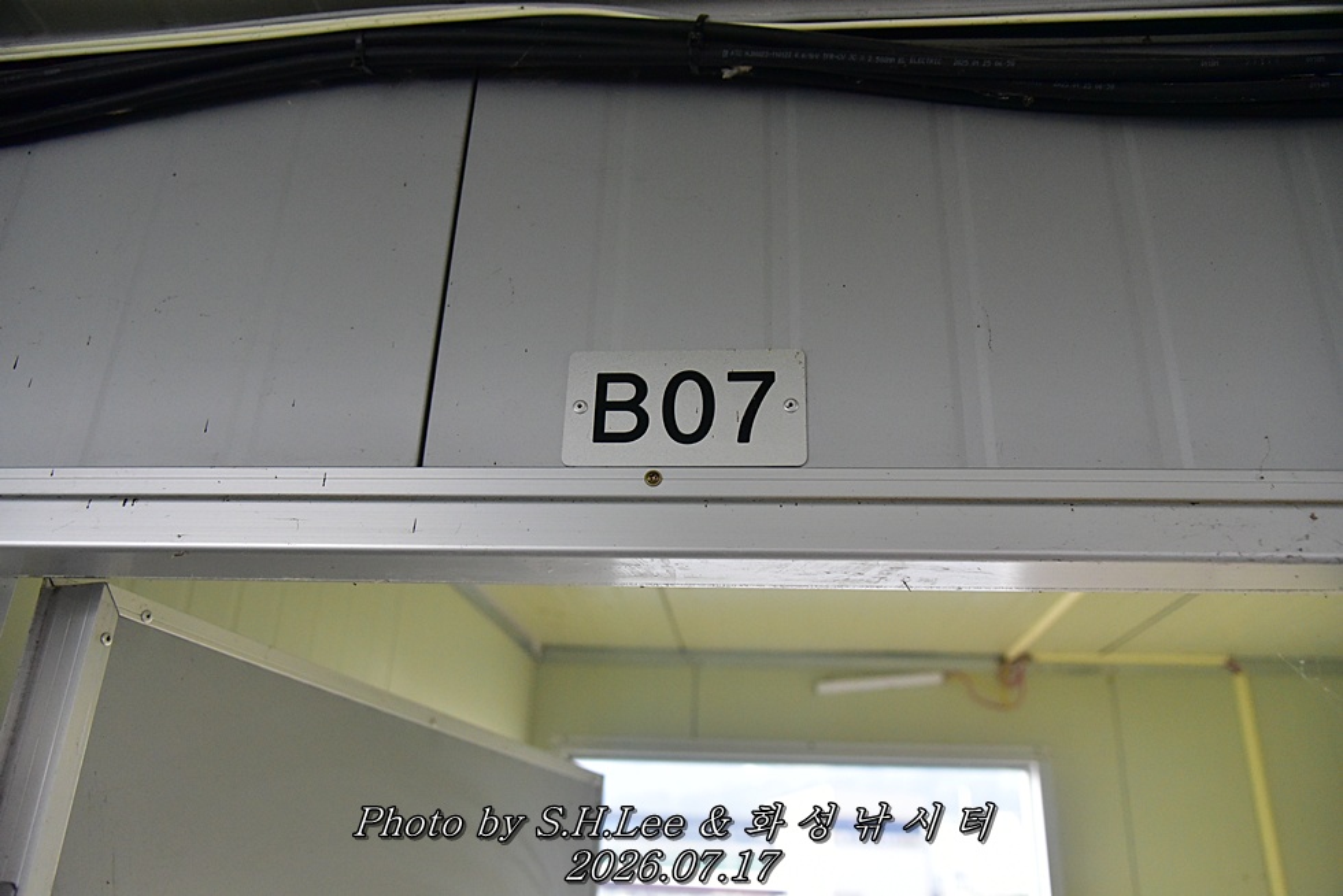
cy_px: 448
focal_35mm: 30
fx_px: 1119
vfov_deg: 43.6
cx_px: 672
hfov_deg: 61.9
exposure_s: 1/4000
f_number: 4
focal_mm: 30
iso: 4000
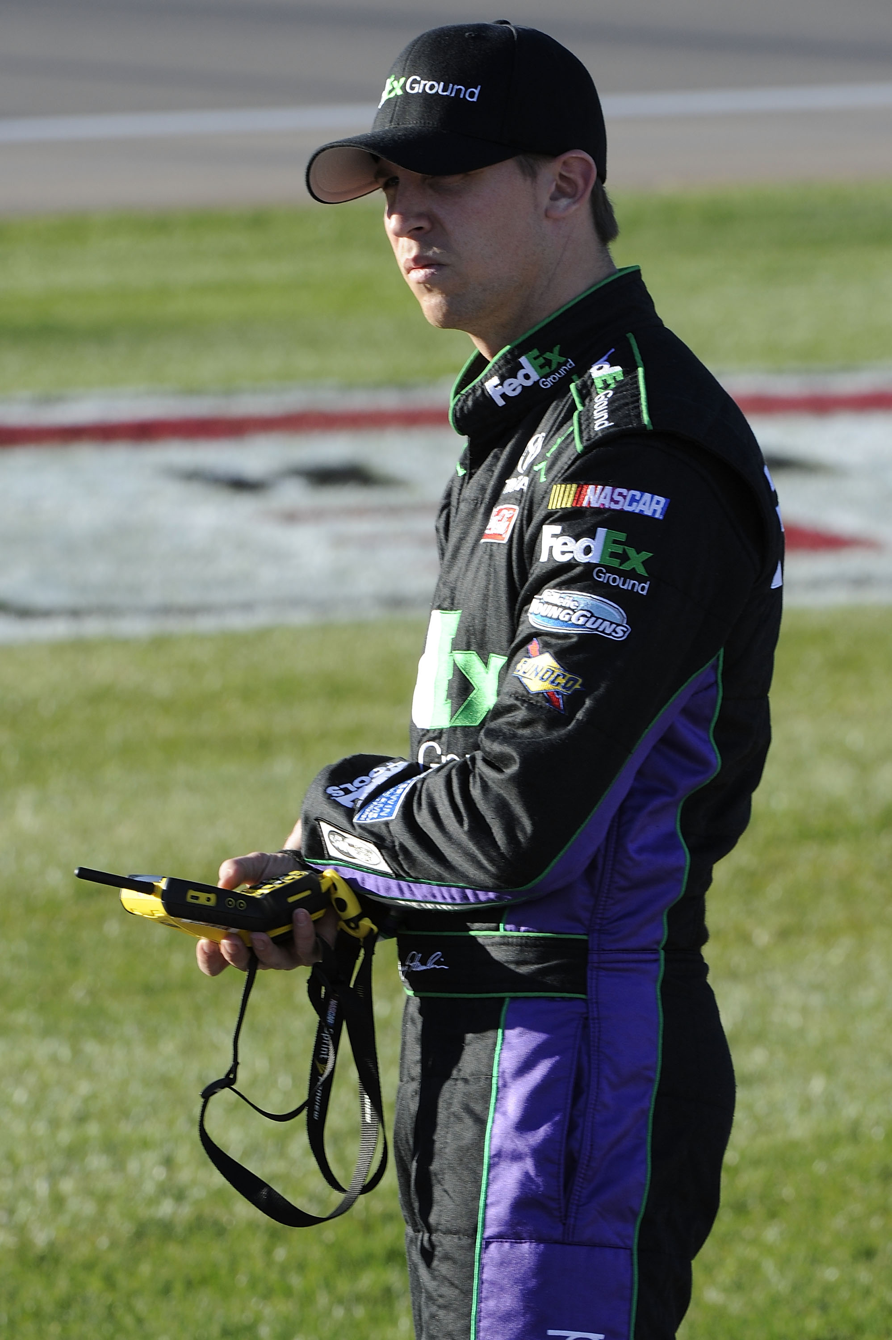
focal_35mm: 310
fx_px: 11533
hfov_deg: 4.4
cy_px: 670
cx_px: 446
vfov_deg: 6.6
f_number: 11
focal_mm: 310
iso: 400
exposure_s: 1/160
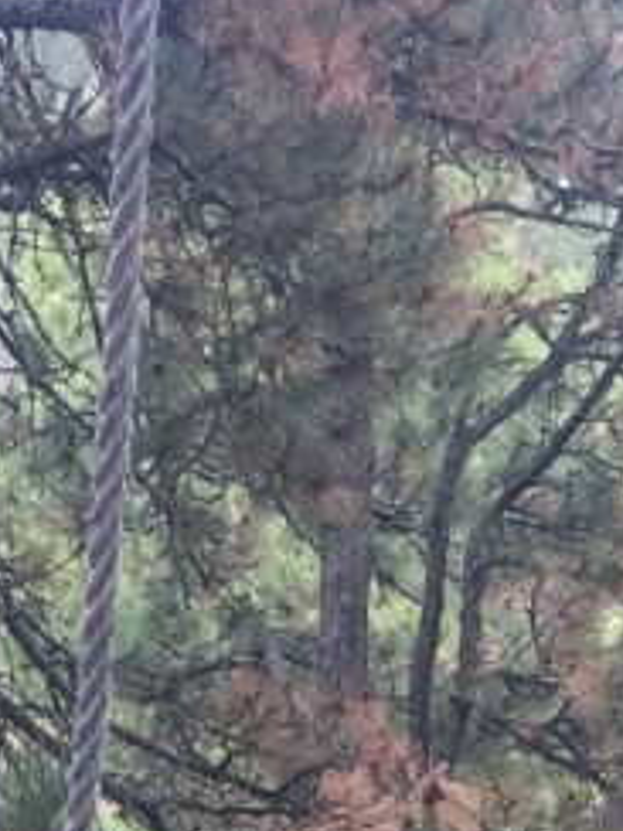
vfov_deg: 10.0
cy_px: 2253
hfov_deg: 9.1
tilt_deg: -25.0
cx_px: 14
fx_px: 3887
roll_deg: +4.2
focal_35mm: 162
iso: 25
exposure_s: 1/143
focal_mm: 4.15
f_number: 2.2
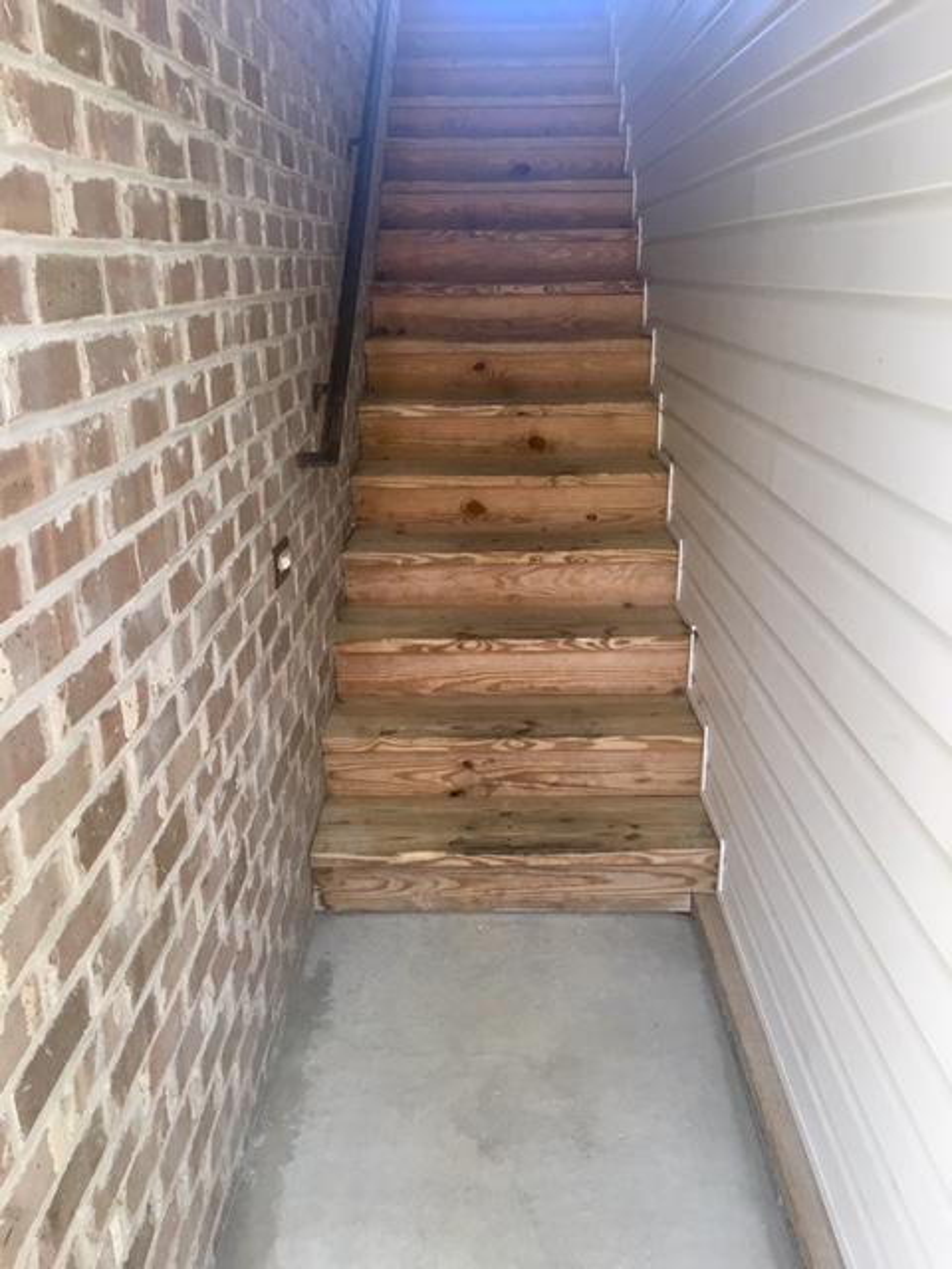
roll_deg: +0.4
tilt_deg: -19.1
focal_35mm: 29
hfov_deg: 48.2
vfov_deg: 61.7
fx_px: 1063
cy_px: 634
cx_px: 476
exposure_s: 1/30
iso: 25
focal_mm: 4.15
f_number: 2.2
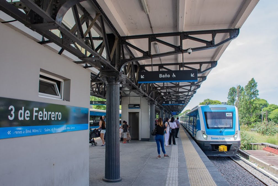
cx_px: 139
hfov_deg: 67.4
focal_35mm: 27
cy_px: 93
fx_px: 208
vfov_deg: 47.9
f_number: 7.1
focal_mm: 18
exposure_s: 1/125
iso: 200
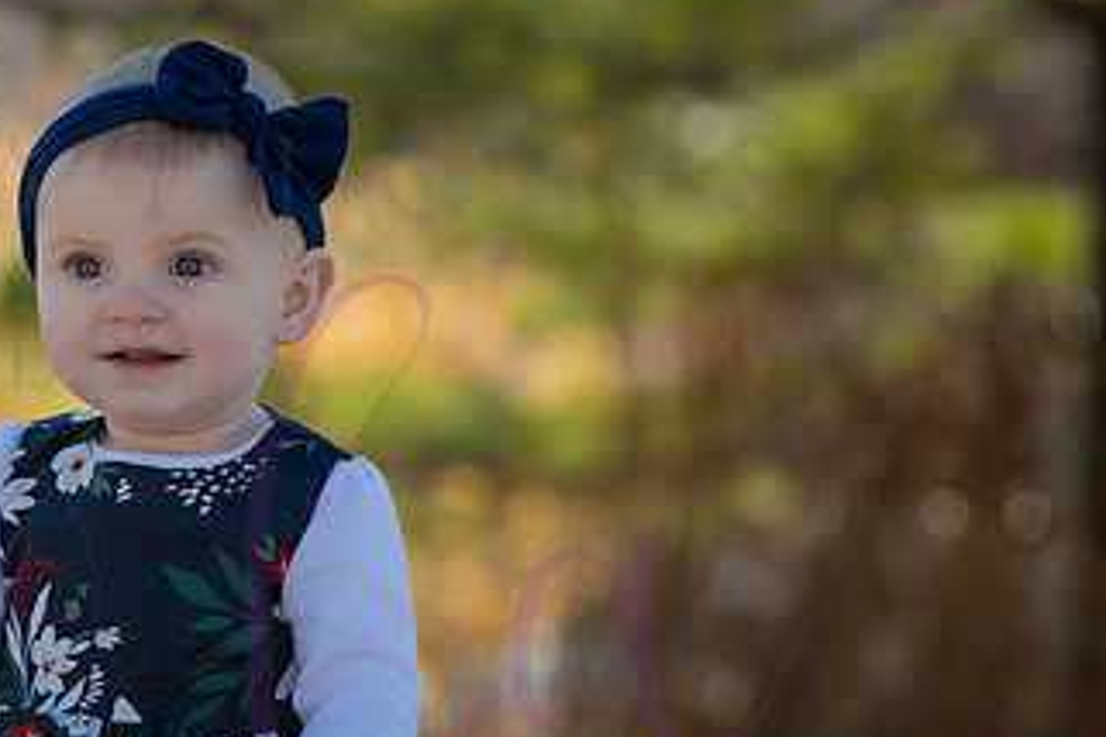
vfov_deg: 5.2
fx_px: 8049
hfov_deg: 7.8
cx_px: 148
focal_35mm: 262
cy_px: 346
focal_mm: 145
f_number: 5.6
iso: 400
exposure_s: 1/640
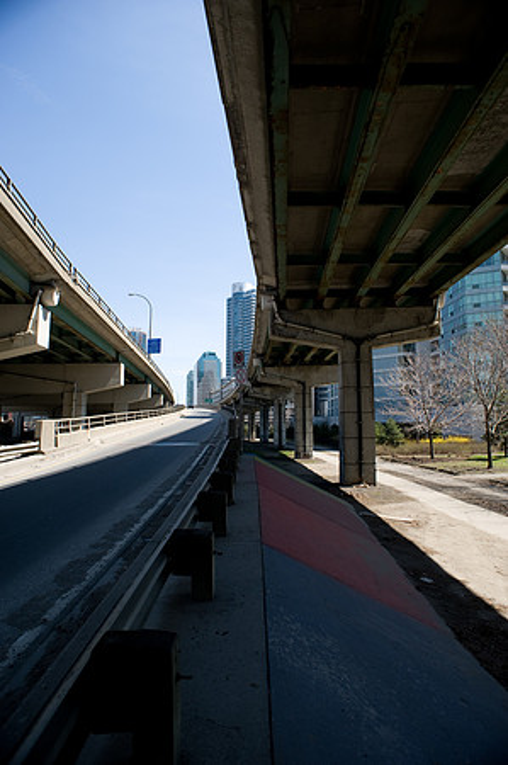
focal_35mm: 20
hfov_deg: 61.8
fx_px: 424
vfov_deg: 84.0
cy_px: 382
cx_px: 254
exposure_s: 1/1000
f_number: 5.6
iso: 200
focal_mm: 20
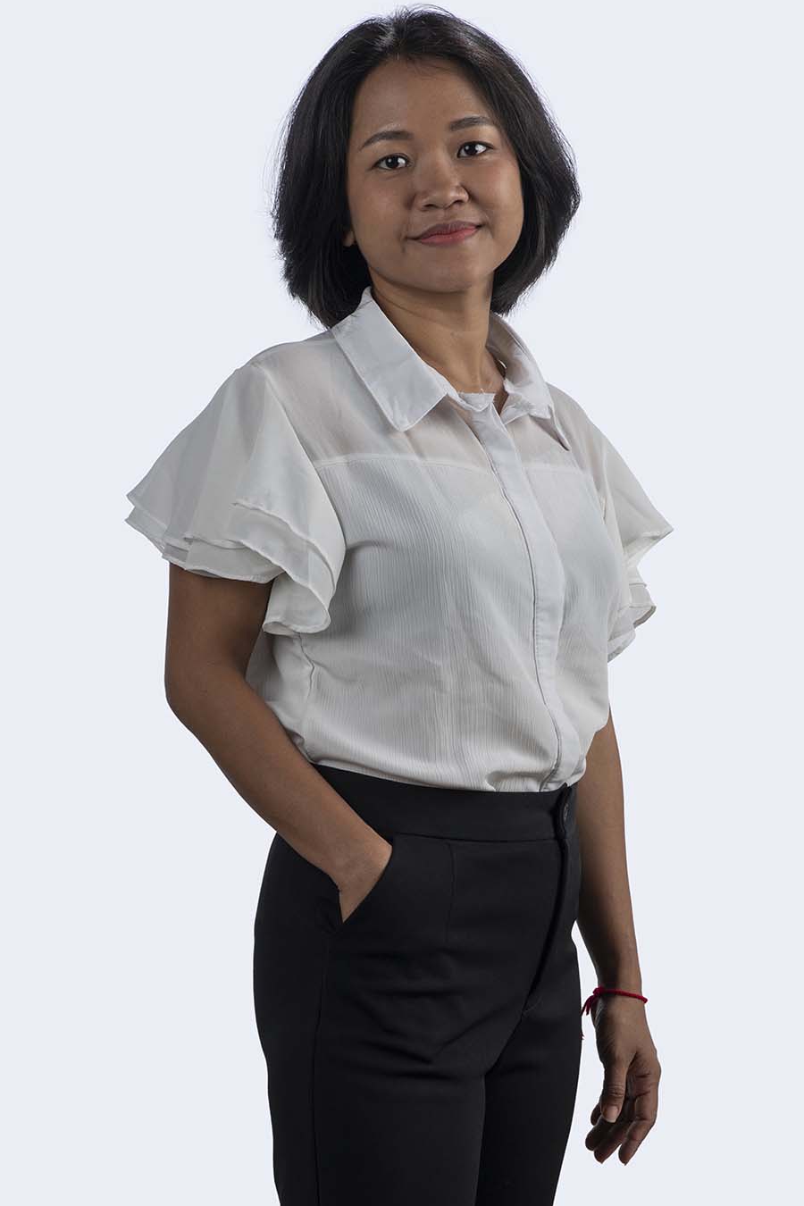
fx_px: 3752
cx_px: 407
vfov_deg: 18.3
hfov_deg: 12.2
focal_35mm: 112
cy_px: 610
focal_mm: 105
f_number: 9
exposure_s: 1/250
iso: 100
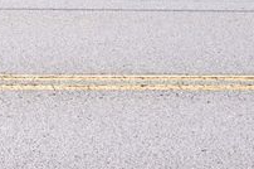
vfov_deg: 9.1
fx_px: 983
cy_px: -199
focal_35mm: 140
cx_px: -299
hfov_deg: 12.4
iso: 100
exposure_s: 1/125
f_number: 8
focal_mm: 27.5
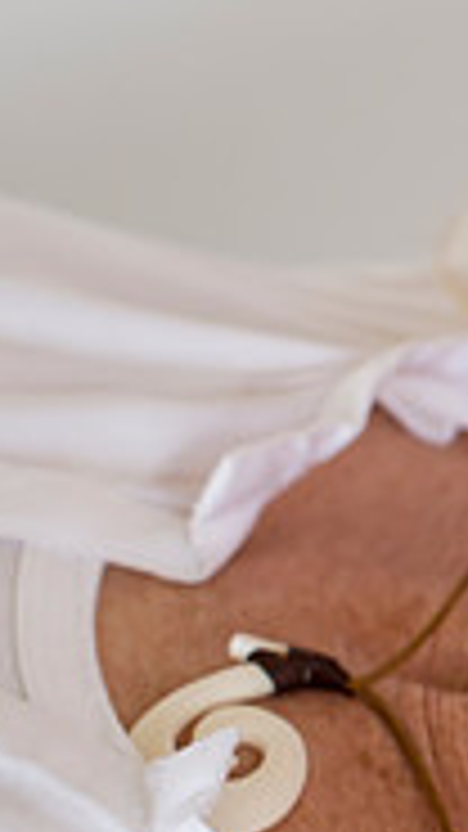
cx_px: 1089
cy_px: 438
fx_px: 3620
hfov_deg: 7.0
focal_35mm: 164
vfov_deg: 13.1
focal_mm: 50
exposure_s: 1/160
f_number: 5
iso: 640
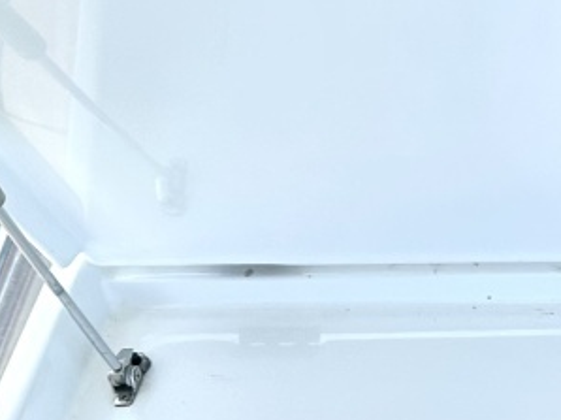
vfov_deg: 12.7
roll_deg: +1.9
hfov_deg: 15.1
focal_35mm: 116
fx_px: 1878
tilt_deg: -42.9
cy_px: 94
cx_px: 953
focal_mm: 6.86
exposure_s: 1/1845
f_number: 1.78
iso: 80
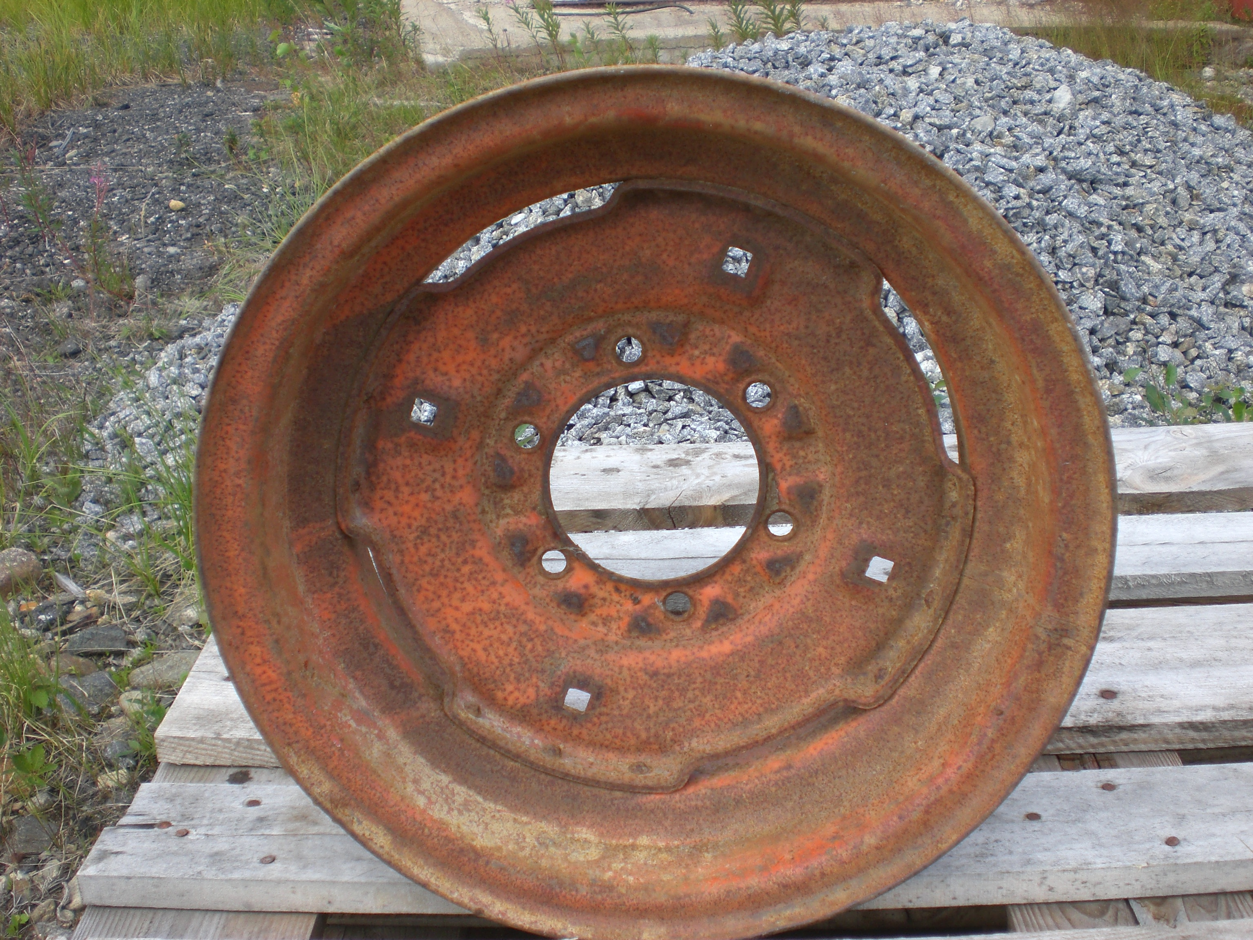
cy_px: 470
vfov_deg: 37.7
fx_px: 1375
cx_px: 626
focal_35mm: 38
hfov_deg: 49.0
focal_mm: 6.3
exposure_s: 1/320
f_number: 3.1
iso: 50
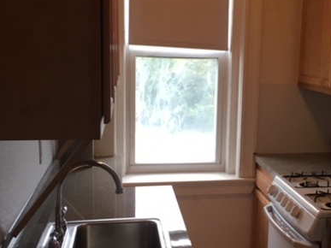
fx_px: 478
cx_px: 230
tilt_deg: -8.3
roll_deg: -1.1
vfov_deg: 29.1
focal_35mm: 50
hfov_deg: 37.6
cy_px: 120
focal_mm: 4.15
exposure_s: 1/30
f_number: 2.2
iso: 50
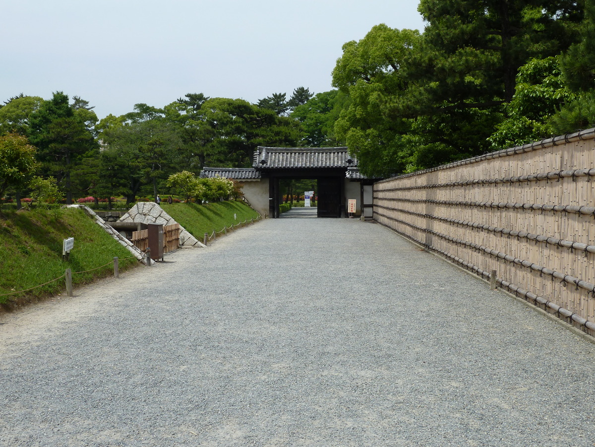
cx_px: 298
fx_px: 825
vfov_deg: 30.3
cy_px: 224
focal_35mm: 48
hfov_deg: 39.7
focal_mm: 7.9
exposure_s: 1/400
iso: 80
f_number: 5
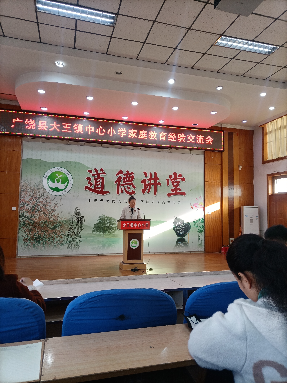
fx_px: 287
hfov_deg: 53.1
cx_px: 144
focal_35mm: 26
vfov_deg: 67.3
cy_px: 192
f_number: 1.8
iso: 292
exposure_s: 1/50
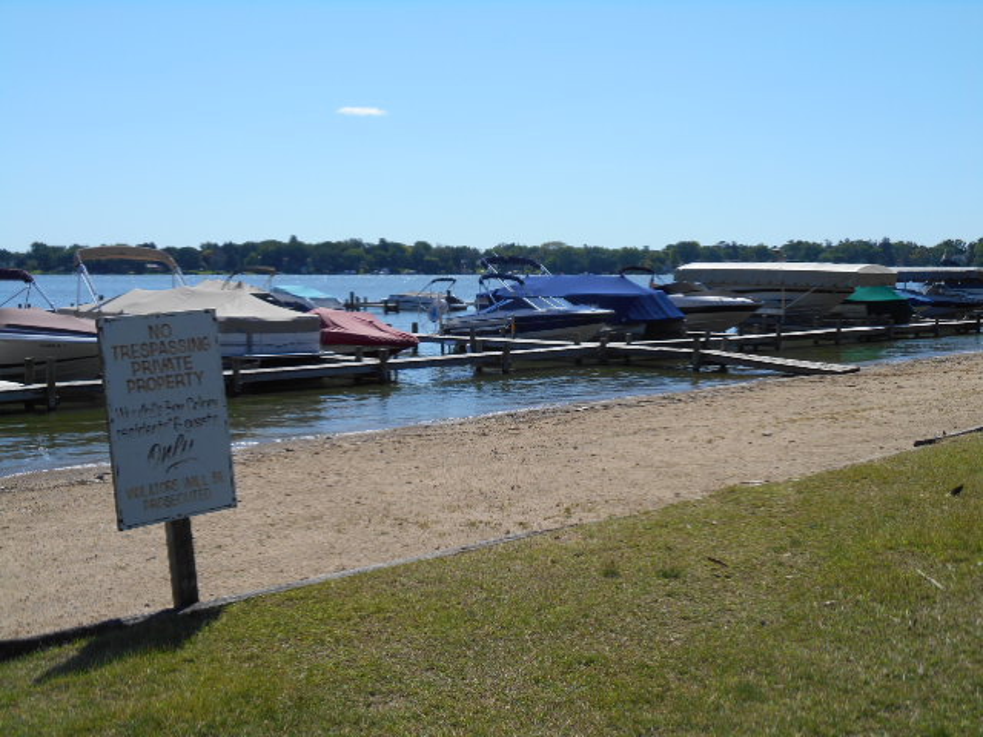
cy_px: 368
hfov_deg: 41.2
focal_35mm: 46
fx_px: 1306
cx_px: 492
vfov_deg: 31.5
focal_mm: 8.3
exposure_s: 1/1000
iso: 80
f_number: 4
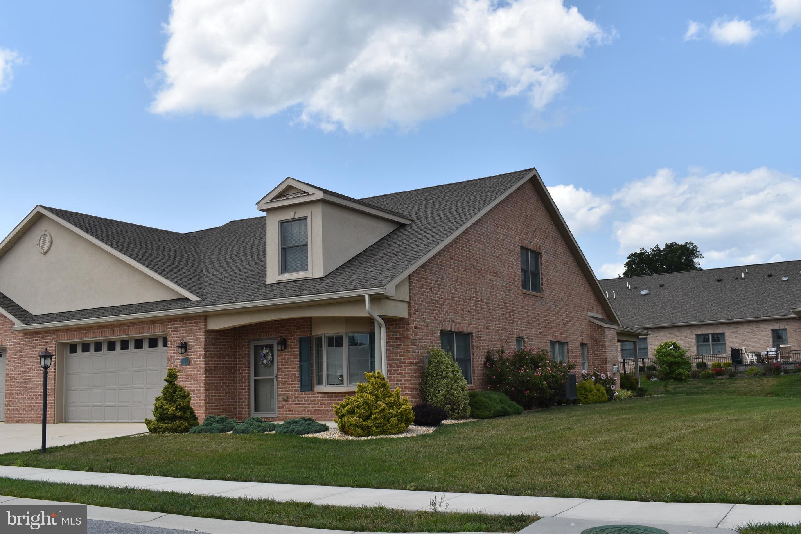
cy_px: 267
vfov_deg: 36.9
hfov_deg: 53.1
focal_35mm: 36
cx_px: 400
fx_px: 801
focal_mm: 24
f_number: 11
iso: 100
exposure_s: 1/200
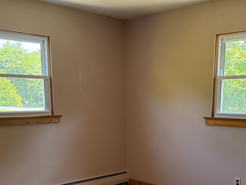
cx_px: 145
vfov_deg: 30.0
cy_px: 154
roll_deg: +0.0
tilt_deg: -9.2
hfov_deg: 40.3
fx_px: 334
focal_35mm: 47
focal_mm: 6.76
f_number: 1.78
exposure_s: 1/135
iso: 200
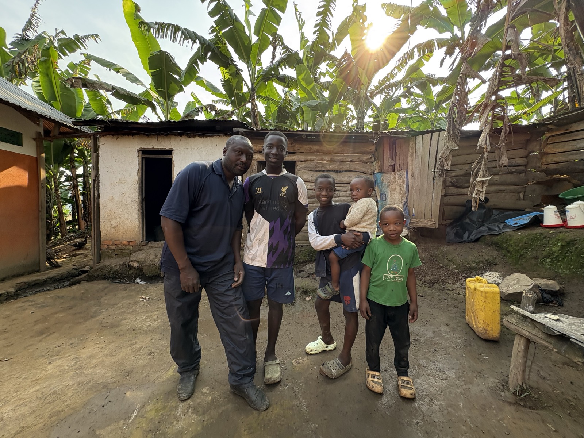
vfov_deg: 85.7
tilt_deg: -2.7
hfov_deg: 102.1
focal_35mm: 14
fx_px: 236
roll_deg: -0.4
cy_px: 219
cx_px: 292
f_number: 2.2
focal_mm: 2.22
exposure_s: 1/182
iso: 64
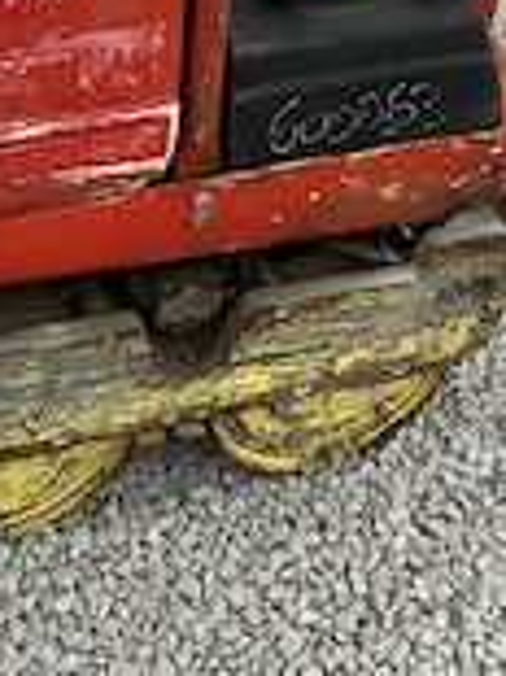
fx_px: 1210
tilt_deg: -28.9
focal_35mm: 62
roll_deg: -3.7
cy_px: 118
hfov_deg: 23.6
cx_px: 192
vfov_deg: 30.3
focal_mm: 6.76
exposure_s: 1/812
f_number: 1.78
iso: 80
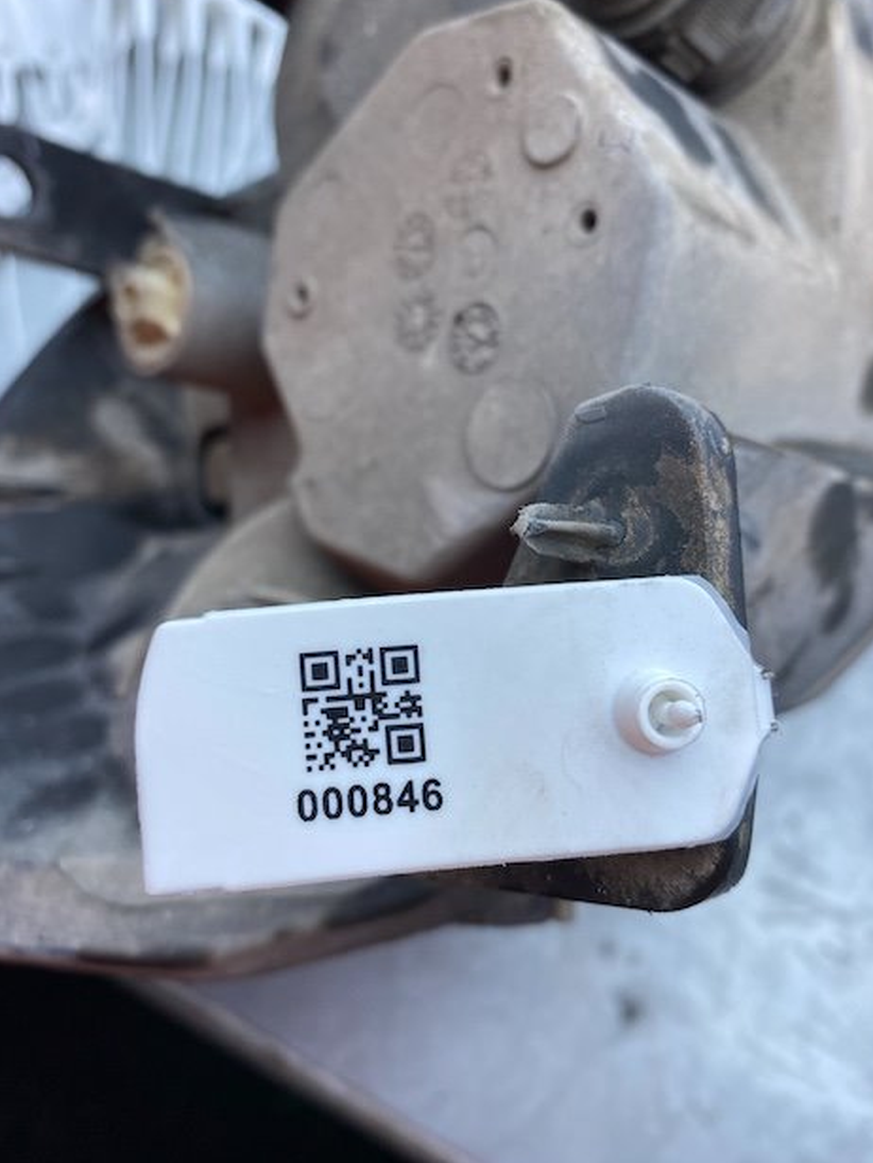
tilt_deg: -69.4
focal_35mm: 27
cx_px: 438
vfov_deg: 65.3
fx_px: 908
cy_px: 578
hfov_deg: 51.4
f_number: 1.8
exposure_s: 1/738
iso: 32
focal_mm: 4.25
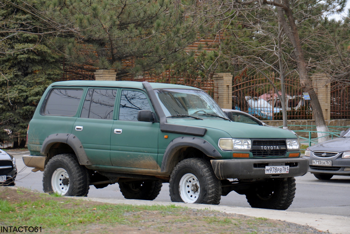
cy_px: 117
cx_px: 175
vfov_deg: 10.2
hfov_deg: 15.2
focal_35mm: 135
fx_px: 1313
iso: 400
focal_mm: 90
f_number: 5.6
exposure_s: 1/125
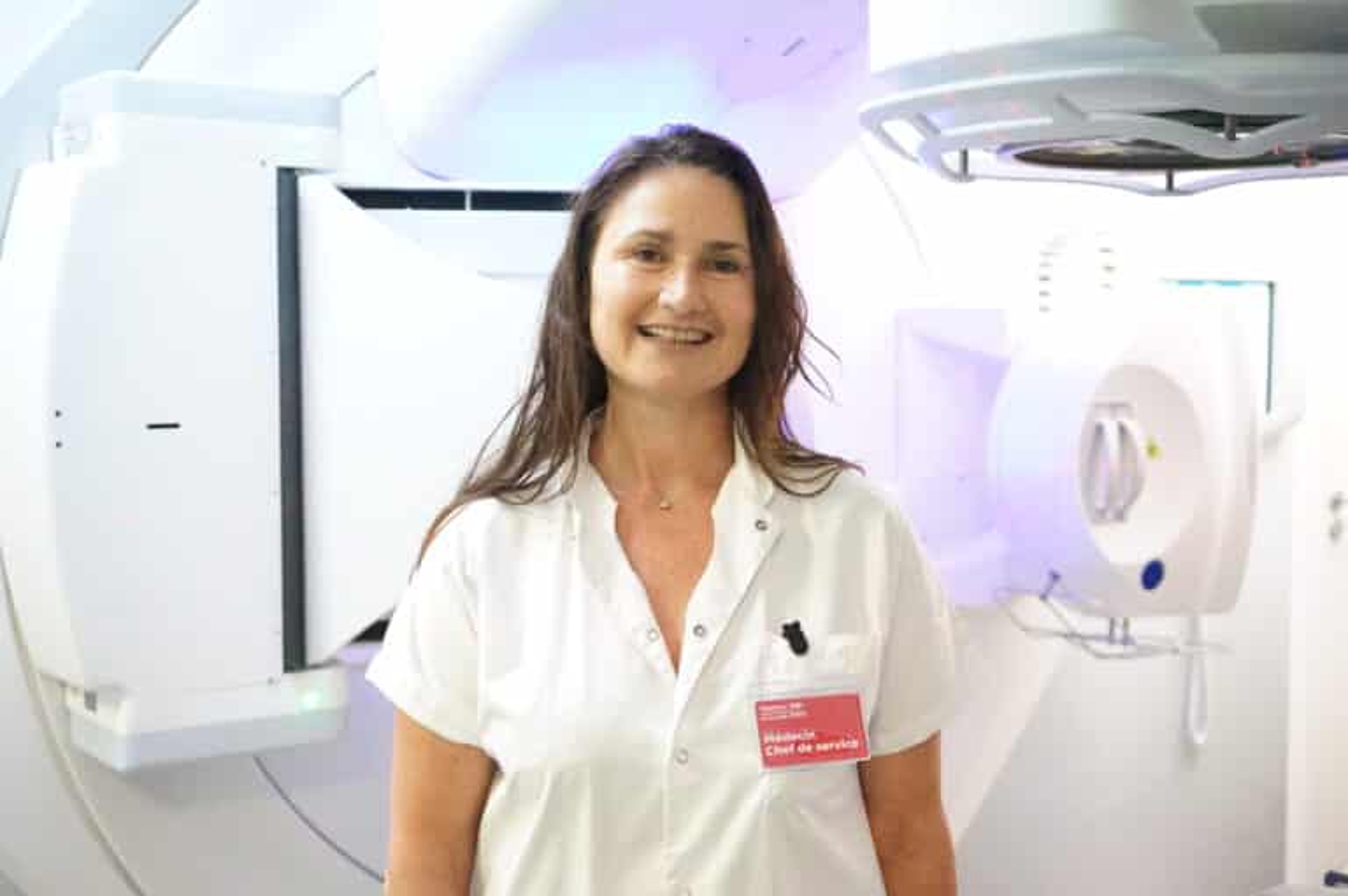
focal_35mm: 44
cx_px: 674
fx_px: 1646
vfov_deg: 30.5
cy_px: 448
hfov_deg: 44.5
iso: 25600
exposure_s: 1/160
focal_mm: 44
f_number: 4.5
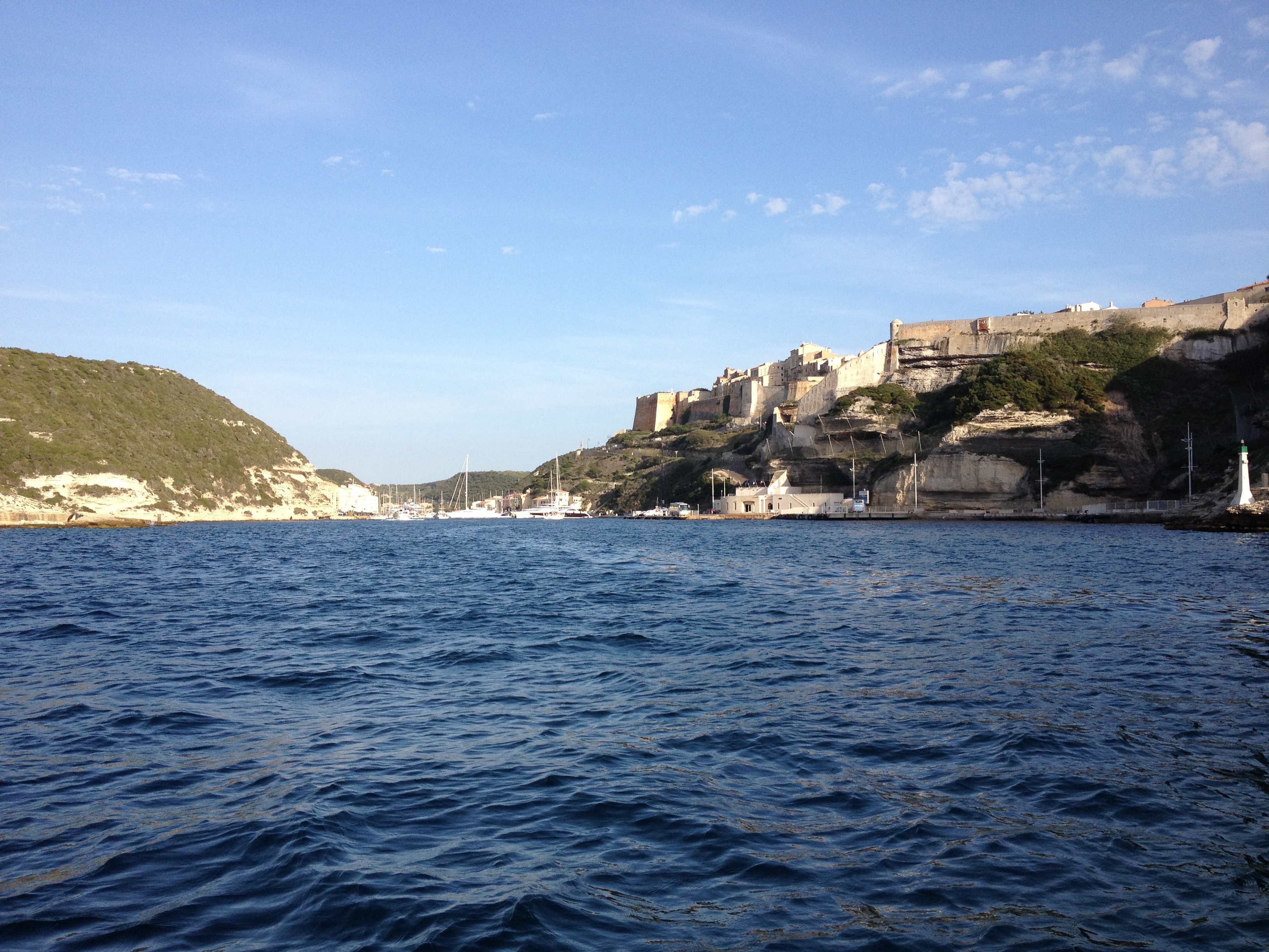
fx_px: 1283
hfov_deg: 52.6
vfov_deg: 40.7
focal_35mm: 35
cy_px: 476
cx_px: 634
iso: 64
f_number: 2.4
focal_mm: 4.28
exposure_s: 1/1255
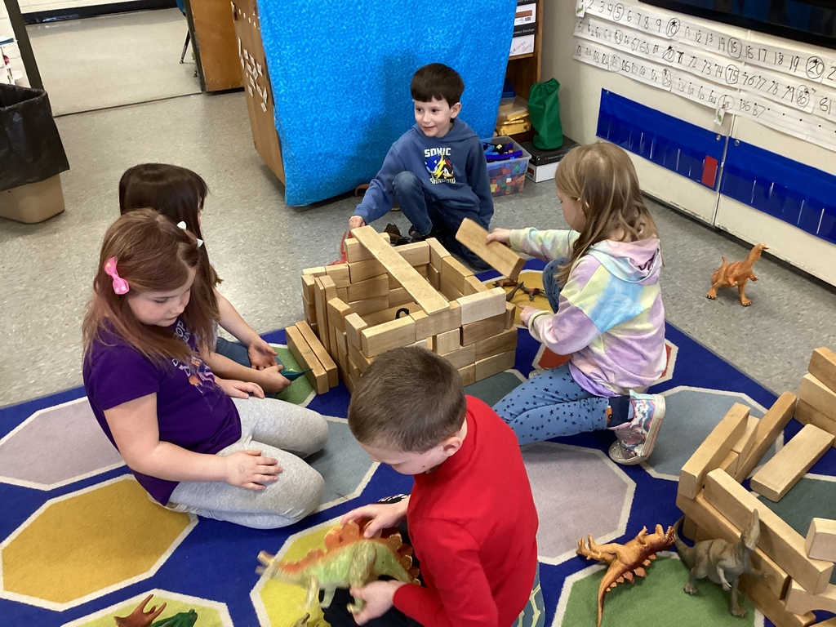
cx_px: 418
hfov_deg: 58.4
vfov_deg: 45.4
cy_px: 314
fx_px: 749
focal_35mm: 31
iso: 200
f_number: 2.4
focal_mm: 3.3
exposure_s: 1/60
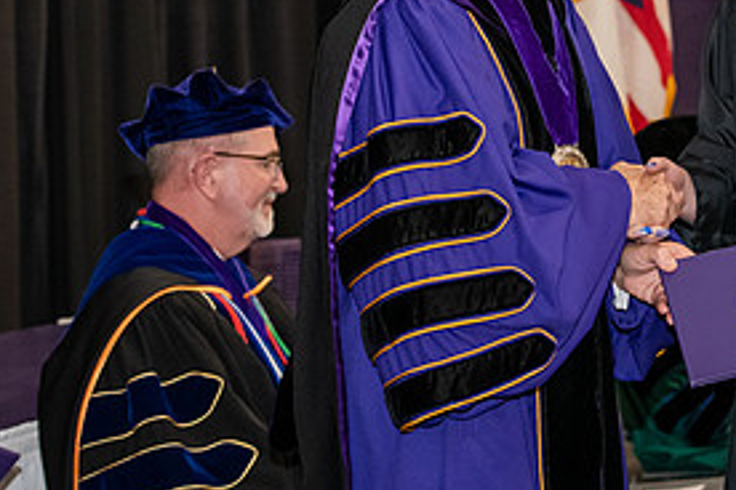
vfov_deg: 9.3
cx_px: 589
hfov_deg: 13.9
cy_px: -9
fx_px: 3005
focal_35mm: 147
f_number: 5
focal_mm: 70
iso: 2500
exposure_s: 1/200
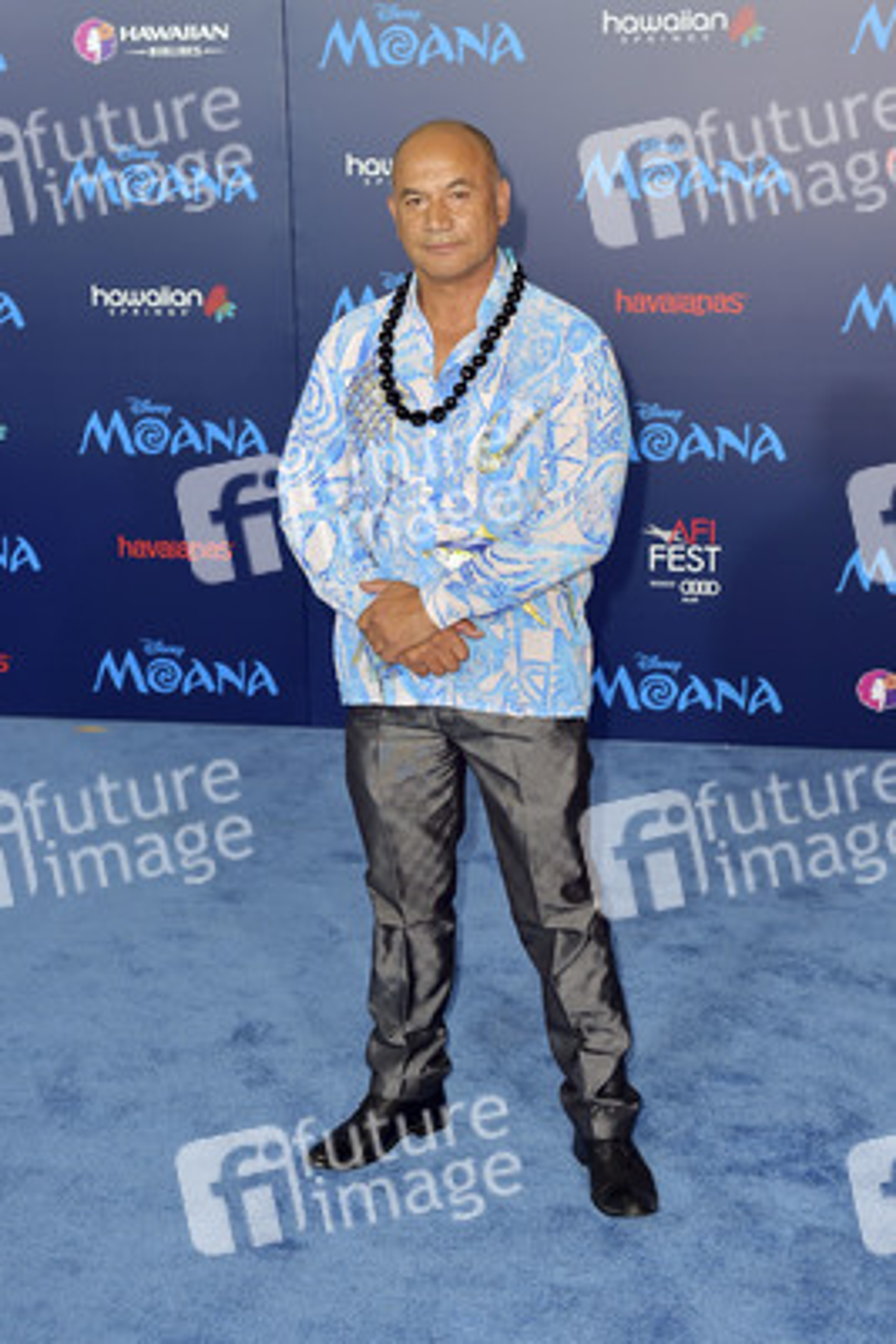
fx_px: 1790
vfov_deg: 41.1
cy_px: 672
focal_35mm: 48
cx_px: 448
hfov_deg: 28.1
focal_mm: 48
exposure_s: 1/320
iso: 400
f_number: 4.5
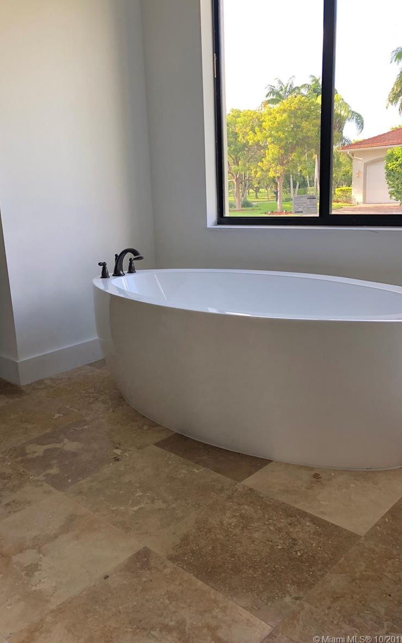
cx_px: 167
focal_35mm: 30
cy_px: 321
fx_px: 526
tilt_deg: -12.7
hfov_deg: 41.7
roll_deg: +3.1
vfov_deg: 62.9
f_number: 1.8
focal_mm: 3.99
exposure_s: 1/120
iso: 64
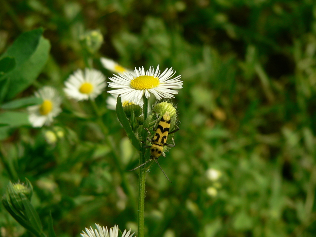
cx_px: 158
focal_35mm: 63
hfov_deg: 30.7
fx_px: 575
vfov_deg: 23.3
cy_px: 118
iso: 80
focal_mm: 10.5
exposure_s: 1/640
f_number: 4
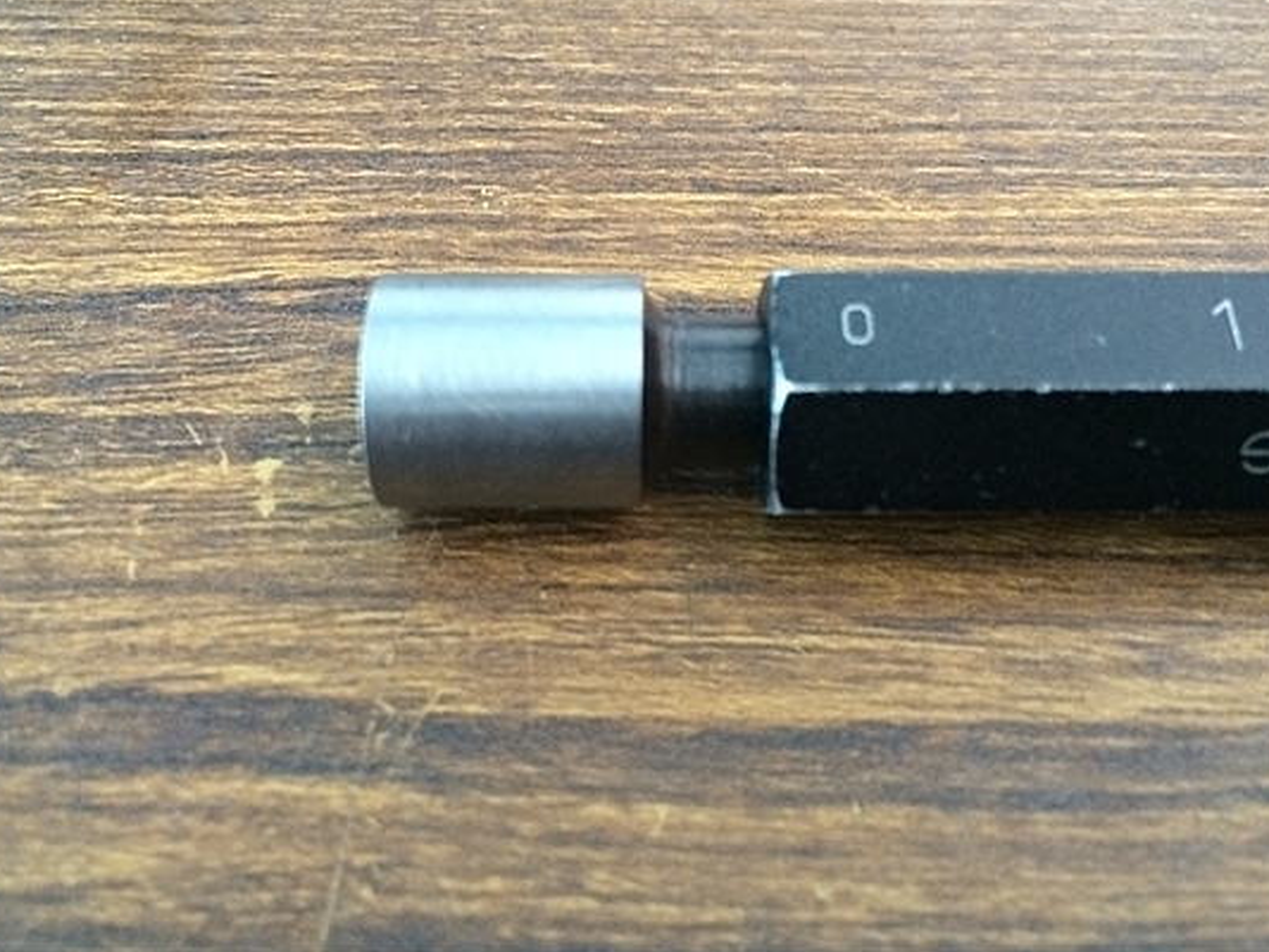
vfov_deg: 39.5
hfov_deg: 51.3
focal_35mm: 36
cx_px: 690
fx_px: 1320
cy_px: 388
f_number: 2.2
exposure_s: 1/30
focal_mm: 4.12
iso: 160
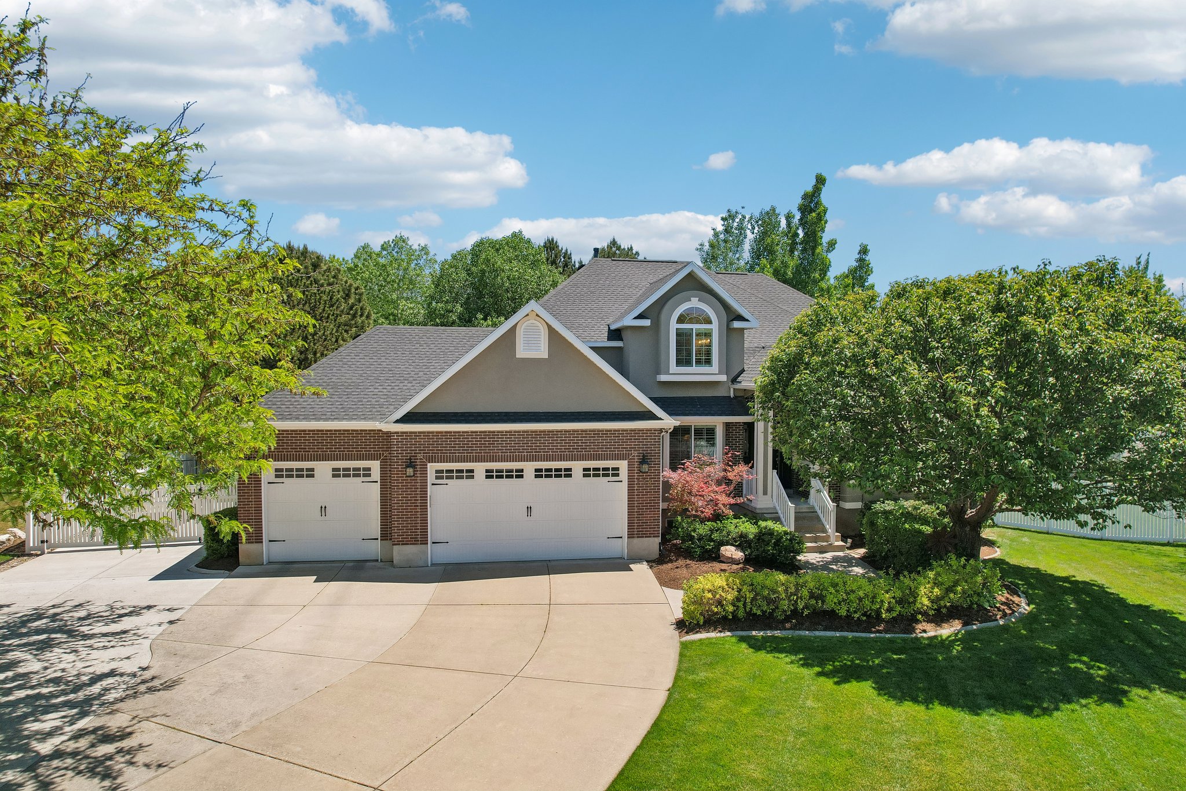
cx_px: 593
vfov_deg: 57.2
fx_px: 725
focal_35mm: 22
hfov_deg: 78.6
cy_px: 396
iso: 100
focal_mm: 8.4
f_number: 2.8
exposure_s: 1/80
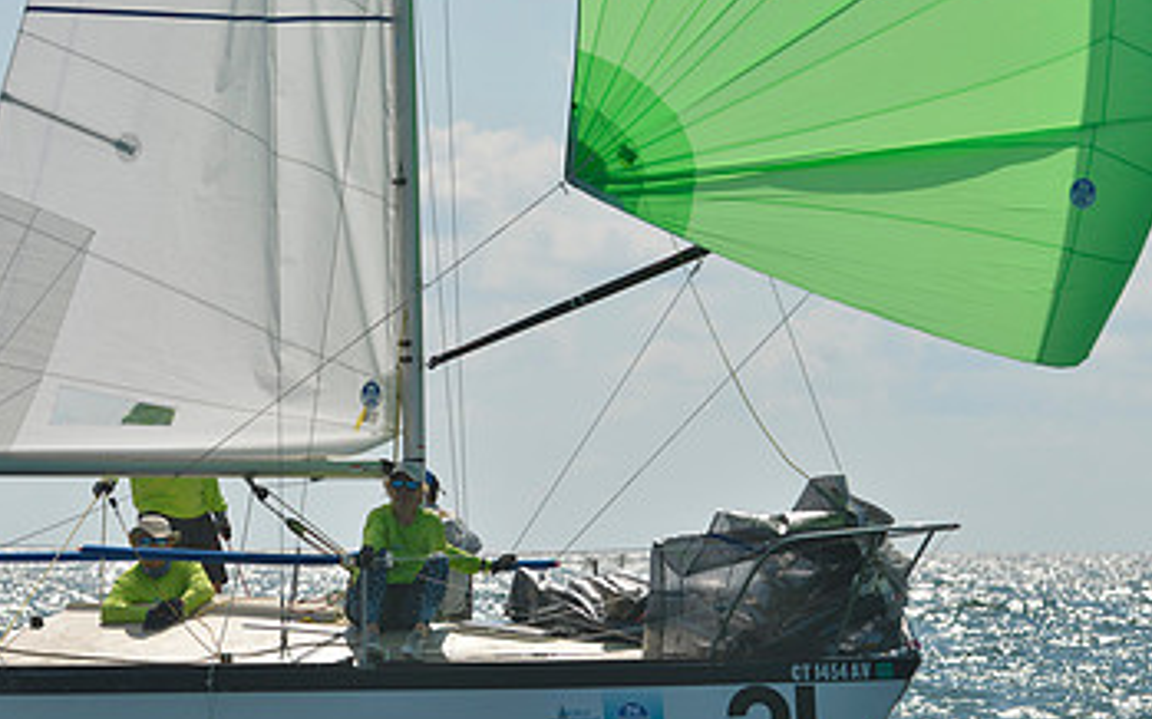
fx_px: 10641
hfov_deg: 6.2
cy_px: 430
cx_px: 419
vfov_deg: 3.9
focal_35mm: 339
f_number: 7.1
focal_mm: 200
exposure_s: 1/1250
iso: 200
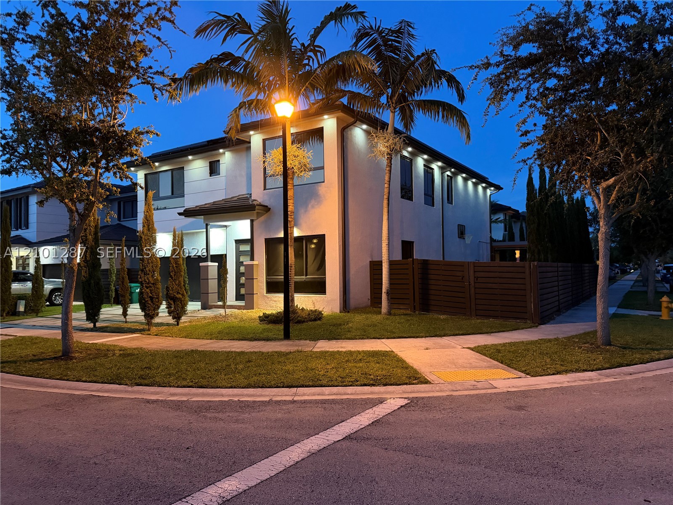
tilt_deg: +1.9
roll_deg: +1.0
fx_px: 467
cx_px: 336
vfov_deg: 56.8
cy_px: 252
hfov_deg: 71.6
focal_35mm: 24
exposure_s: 1/30
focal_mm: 6.76
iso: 800
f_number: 1.78
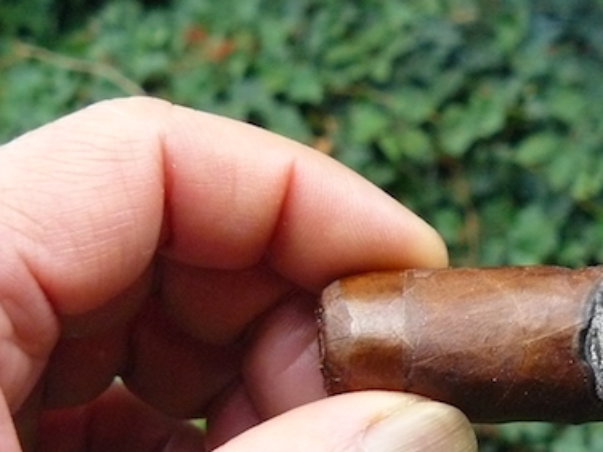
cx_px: 435
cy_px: 329
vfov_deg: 21.8
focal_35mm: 67
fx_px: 1167
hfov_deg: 28.6
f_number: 2.8
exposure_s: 1/30
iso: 400
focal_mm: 6
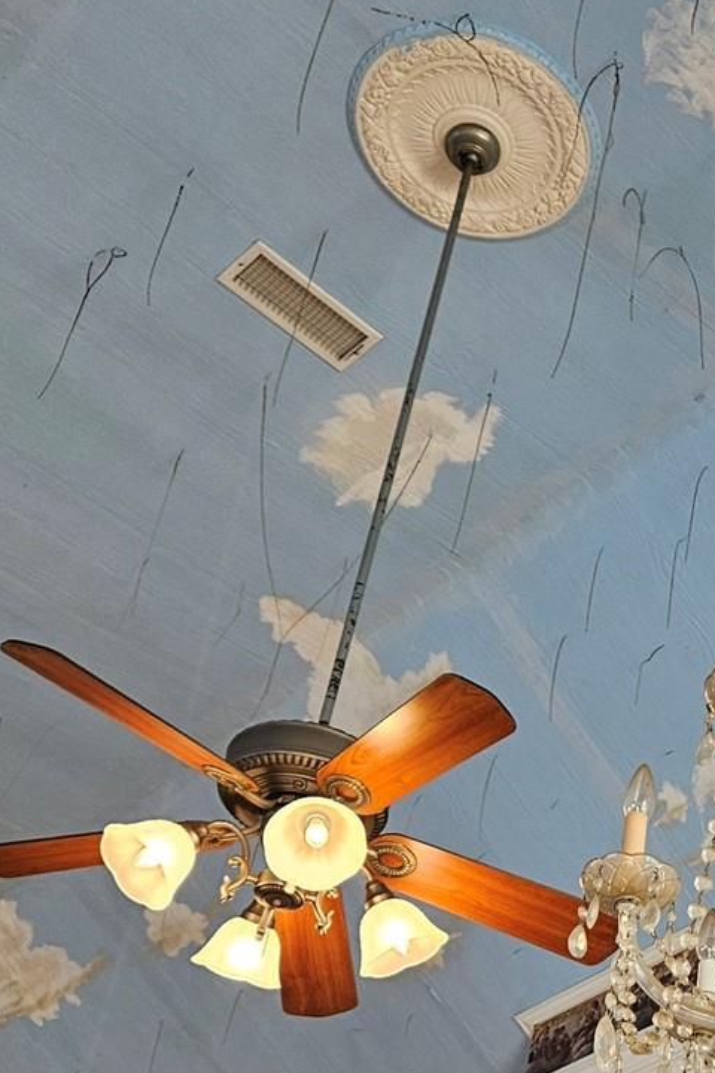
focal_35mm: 68
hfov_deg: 18.8
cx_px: 879
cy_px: 866
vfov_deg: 29.0
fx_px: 2026
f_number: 1.8
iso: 64
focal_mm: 5.4
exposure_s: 1/120
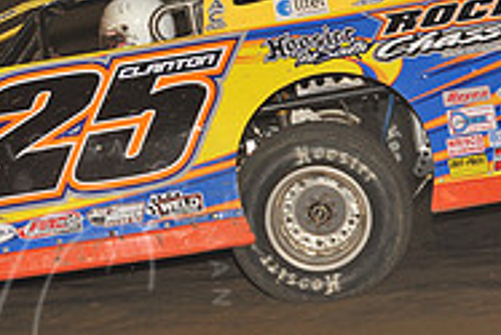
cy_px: 46
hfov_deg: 8.3
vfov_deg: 5.5
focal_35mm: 248
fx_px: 3454
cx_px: 67
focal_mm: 80
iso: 800
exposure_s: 1/320
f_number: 6.3
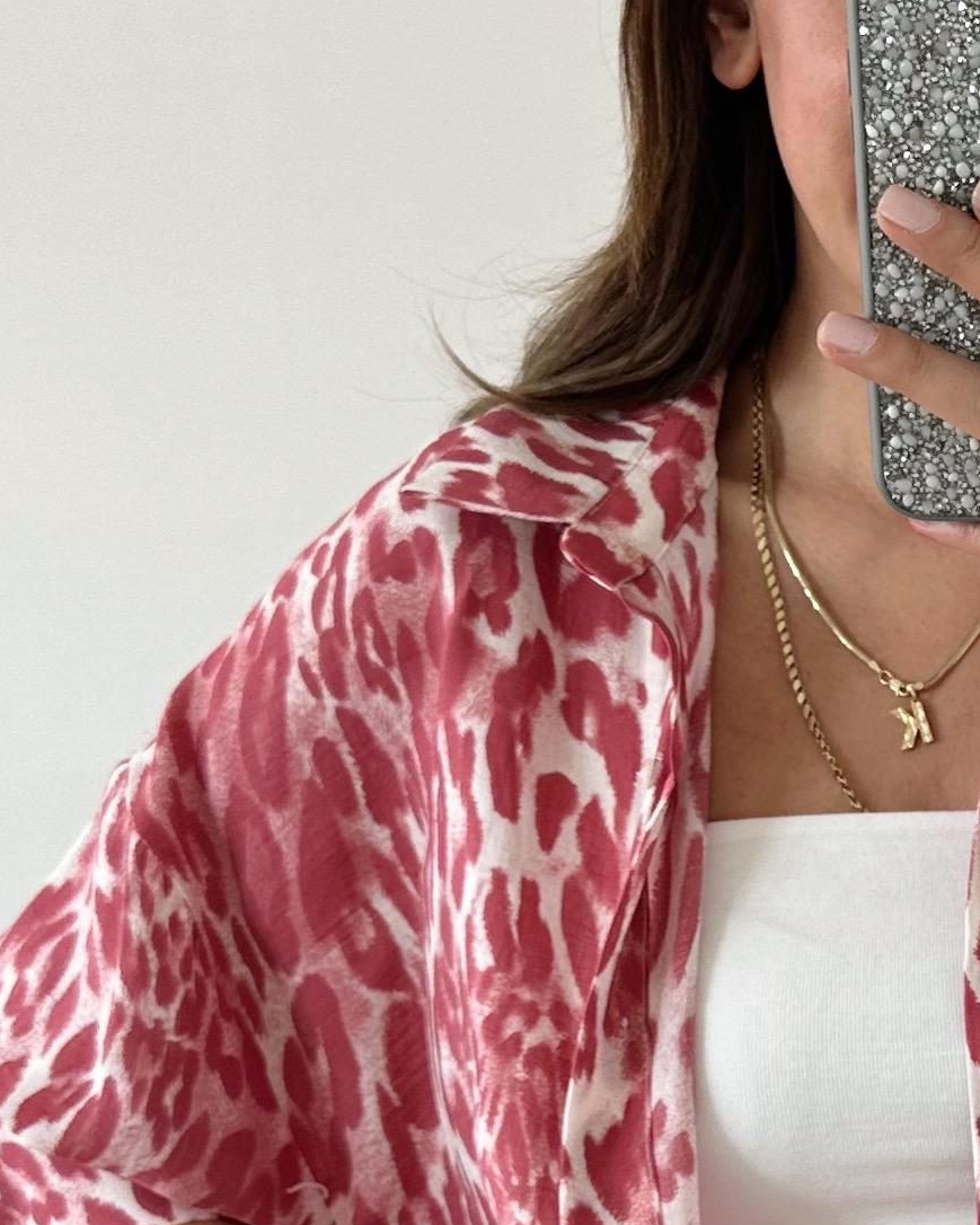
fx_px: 3154
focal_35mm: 87
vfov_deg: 21.5
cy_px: 1078
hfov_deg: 16.5
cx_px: 1336
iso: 64
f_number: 1.78
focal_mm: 6.86
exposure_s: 1/121
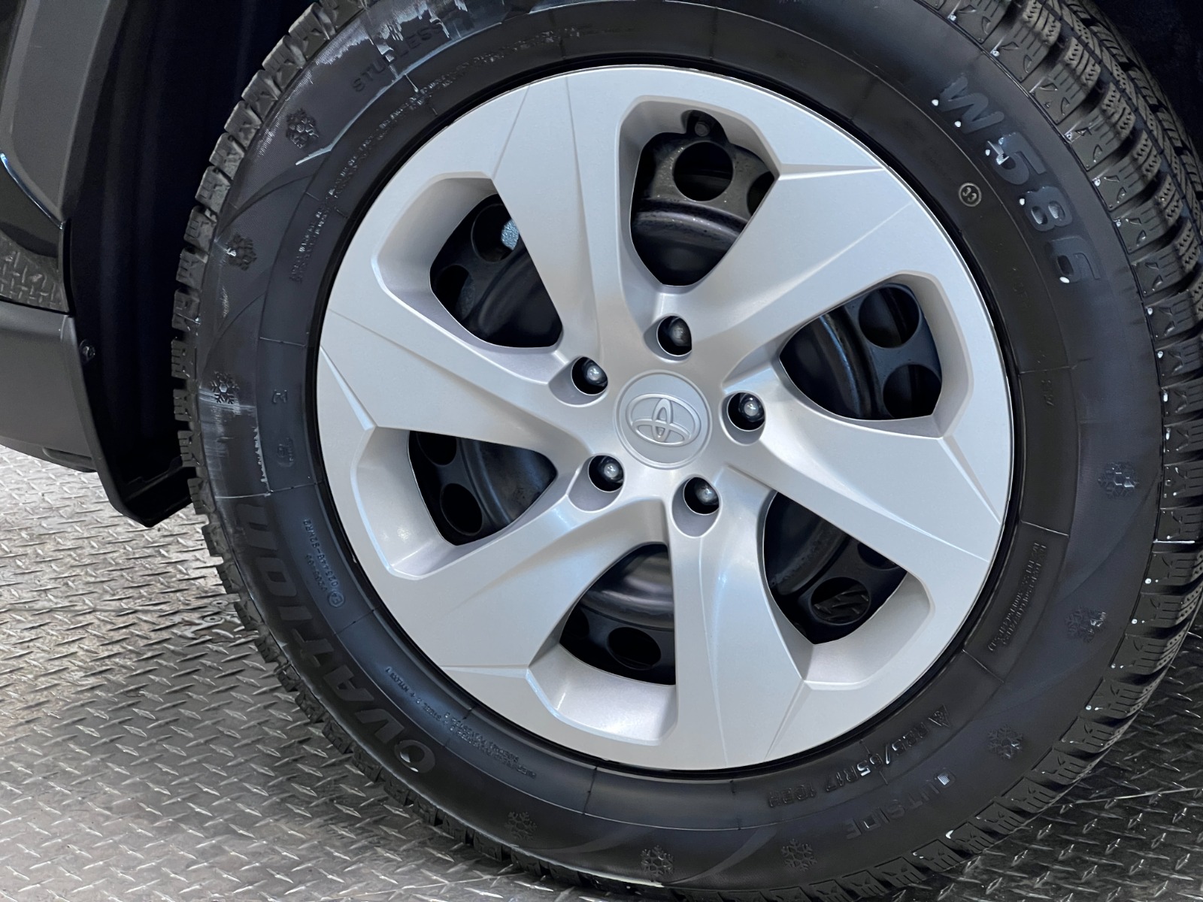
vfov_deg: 19.1
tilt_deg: -17.0
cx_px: 602
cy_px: 451
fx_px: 2676
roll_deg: -1.0
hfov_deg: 25.3
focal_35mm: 77
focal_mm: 9
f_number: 2.8
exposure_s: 1/60
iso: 320
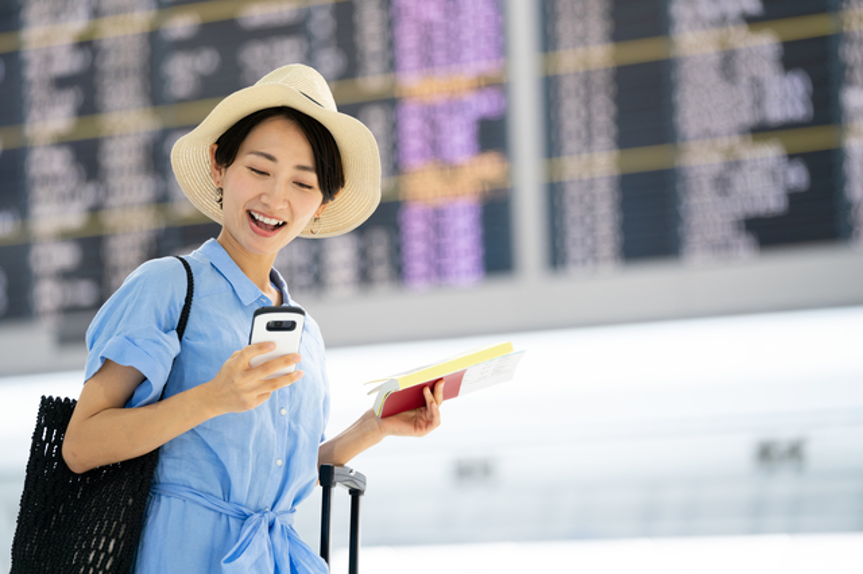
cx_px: 432
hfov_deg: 14.5
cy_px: 287
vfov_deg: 9.7
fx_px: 3402
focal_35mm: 142
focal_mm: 142
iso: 800
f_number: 3.2
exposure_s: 1/125
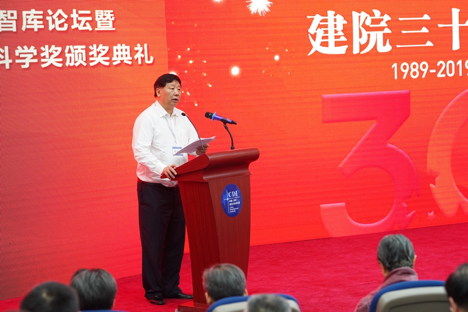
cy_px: 156
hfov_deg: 23.9
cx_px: 234
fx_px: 1105
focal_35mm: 85
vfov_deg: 16.1
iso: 3200
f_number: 3.2
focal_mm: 85
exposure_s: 1/125
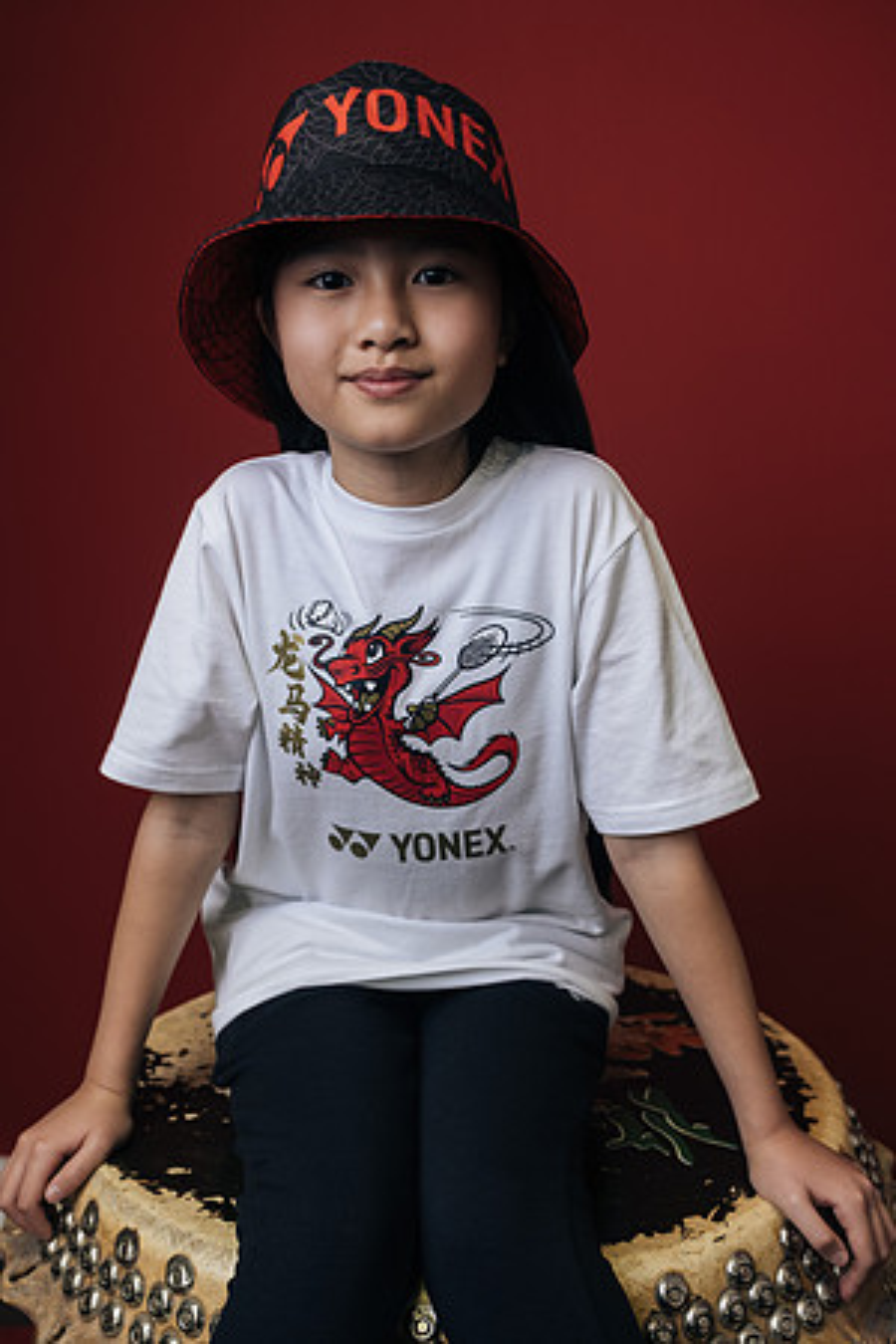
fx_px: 1195
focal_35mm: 32
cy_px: 672
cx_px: 448
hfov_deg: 41.1
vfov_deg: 58.7
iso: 400
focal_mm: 21.3
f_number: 3.2
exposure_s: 1/125
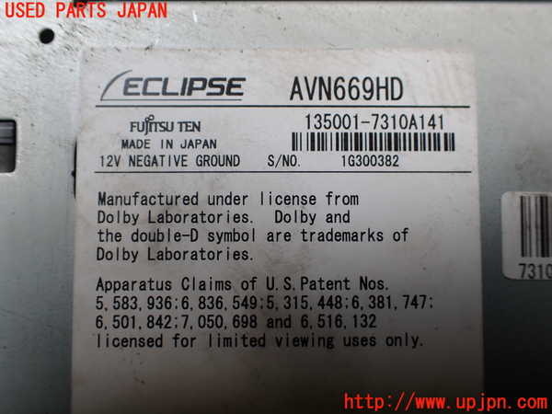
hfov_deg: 60.0
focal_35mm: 30
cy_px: 207
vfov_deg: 46.8
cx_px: 276
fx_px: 478
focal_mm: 5.4
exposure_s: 1/160
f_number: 3.2
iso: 100
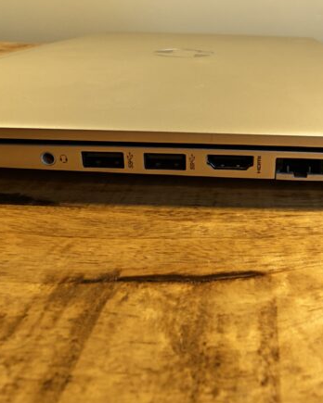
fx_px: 370
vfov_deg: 57.2
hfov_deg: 44.8
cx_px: 258
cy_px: 201
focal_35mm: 31
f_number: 2
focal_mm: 1.82
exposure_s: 1/50
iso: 200
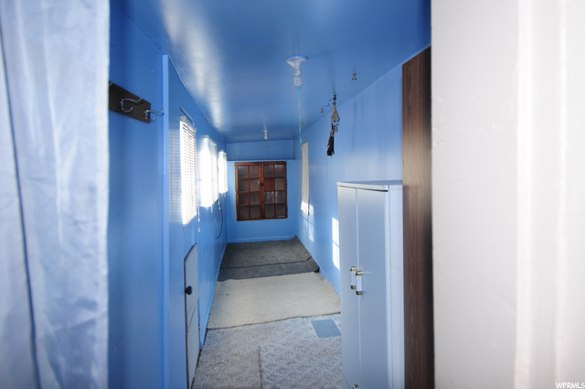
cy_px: 194
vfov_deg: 59.4
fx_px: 341
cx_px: 292
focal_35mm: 21
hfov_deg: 81.3
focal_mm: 14
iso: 250
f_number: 4
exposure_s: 1/100
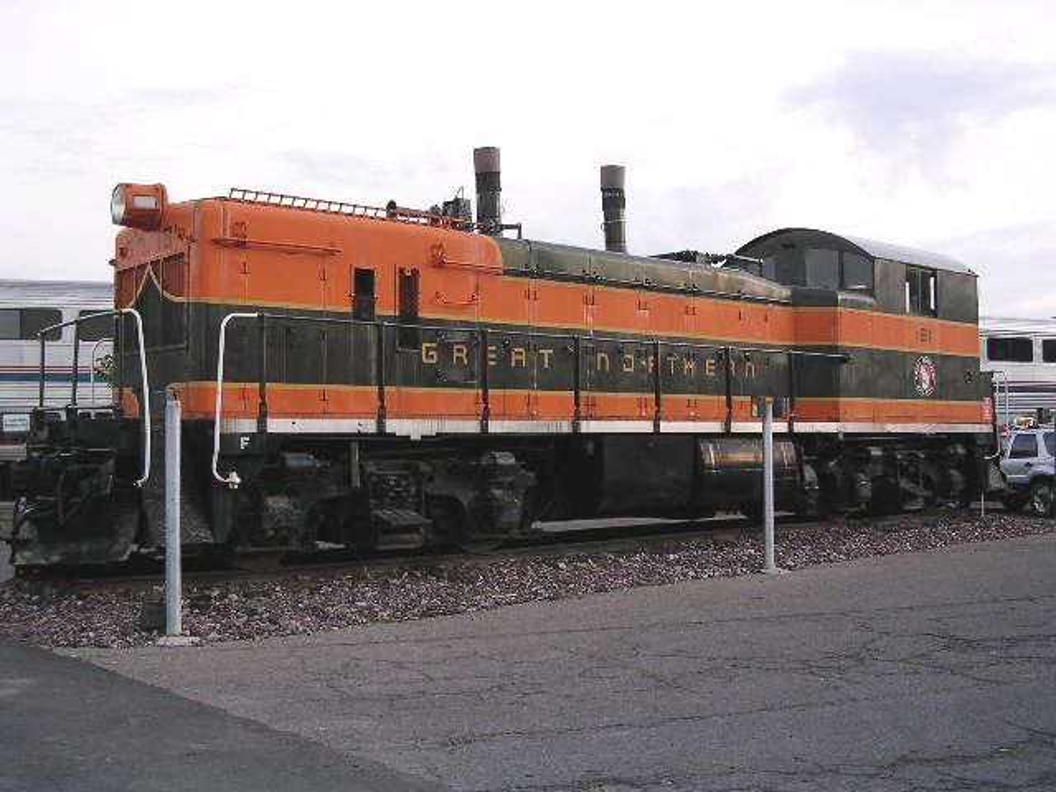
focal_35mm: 38
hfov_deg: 49.0
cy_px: 396
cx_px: 528
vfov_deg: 37.7
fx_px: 1159
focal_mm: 5.8
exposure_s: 1/264
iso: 100
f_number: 2.8
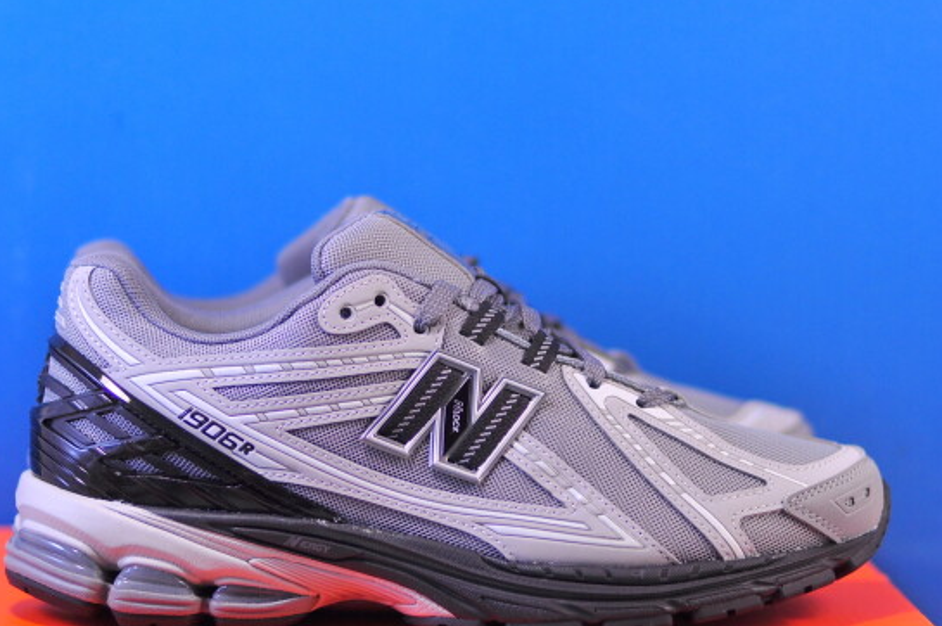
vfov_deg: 12.4
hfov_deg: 18.6
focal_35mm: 110
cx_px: 422
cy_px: 269
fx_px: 2875
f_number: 2
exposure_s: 1/320
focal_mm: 50
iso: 250
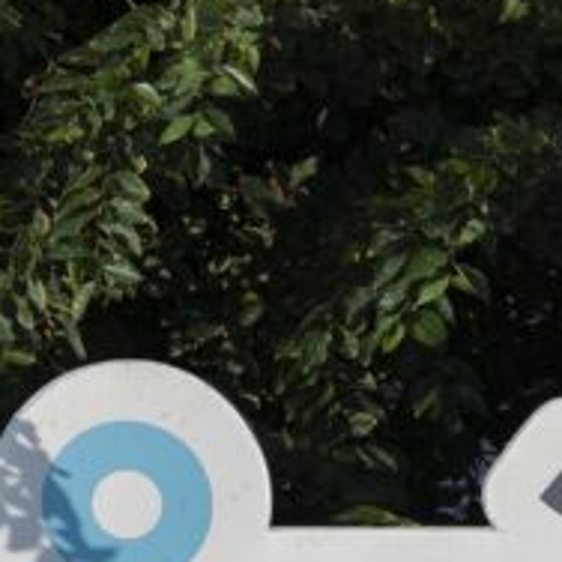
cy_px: 737
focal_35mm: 232
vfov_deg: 7.5
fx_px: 4261
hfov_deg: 7.5
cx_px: 711
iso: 100
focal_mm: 50
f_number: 8
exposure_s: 1/320
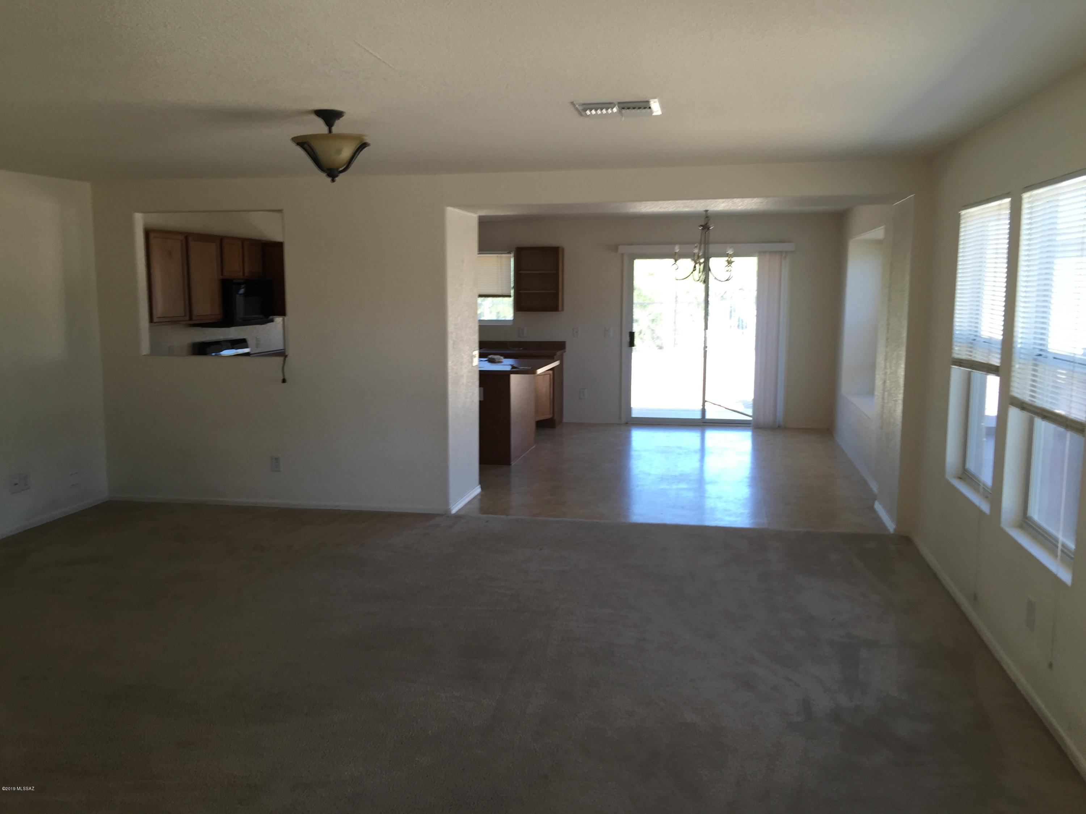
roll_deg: +0.7
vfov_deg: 48.2
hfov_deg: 61.7
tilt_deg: -7.2
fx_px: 910
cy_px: 407
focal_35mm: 29
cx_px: 543
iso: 32
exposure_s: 1/60
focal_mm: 4.15
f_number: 2.2
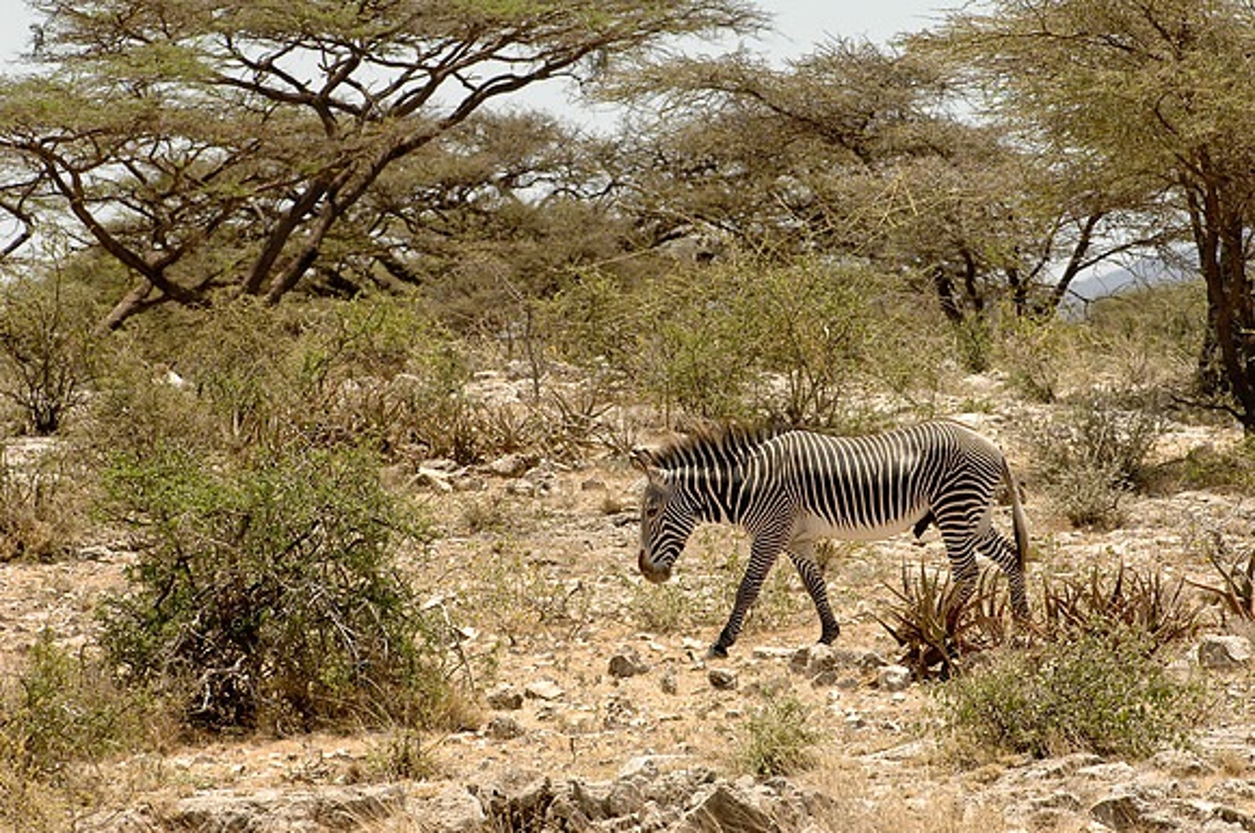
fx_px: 12532
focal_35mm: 360
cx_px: 628
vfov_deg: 3.8
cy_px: 416
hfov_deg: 5.7
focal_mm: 240
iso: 200
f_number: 10
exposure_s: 1/200
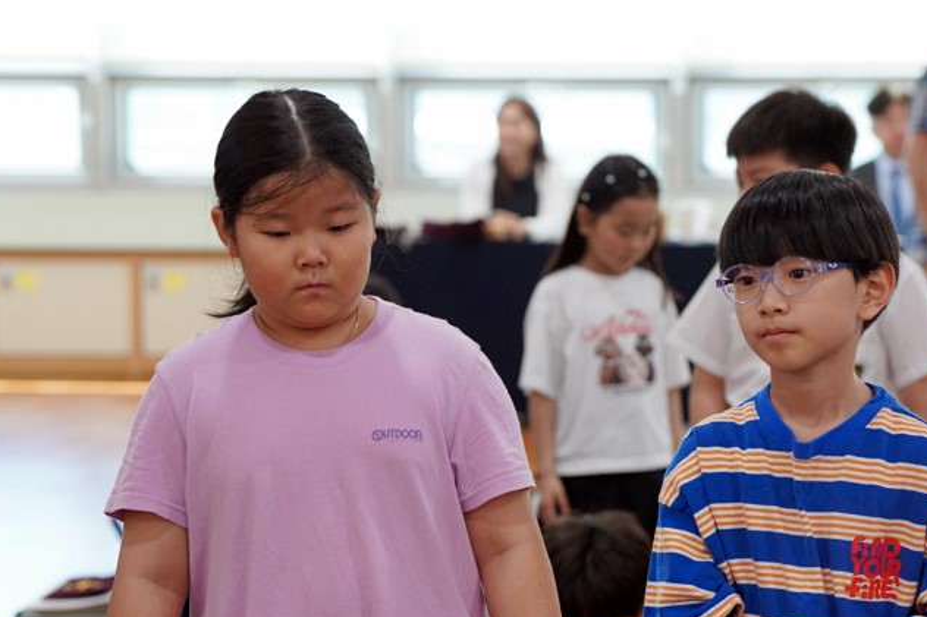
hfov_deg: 17.9
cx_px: 505
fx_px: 2935
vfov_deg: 12.0
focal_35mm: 114
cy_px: 416
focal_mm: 80
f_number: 4
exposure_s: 1/160
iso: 1250
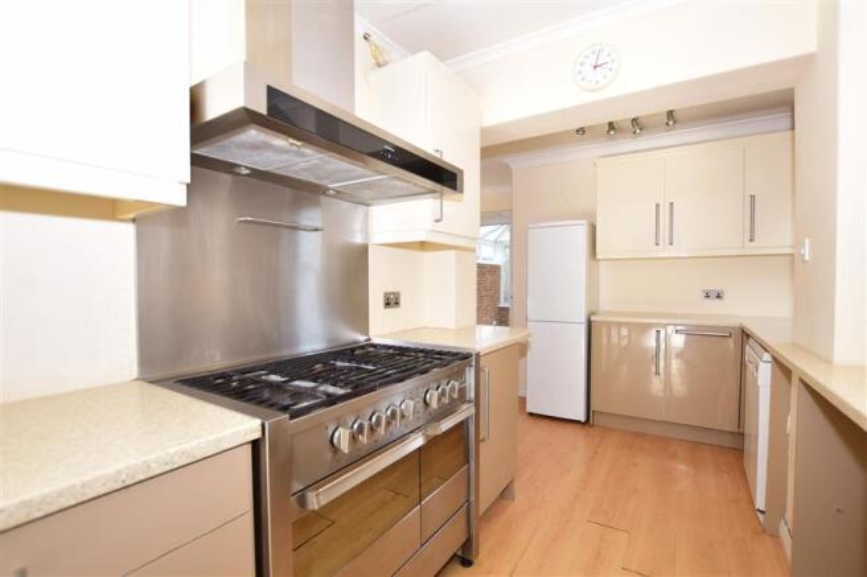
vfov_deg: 77.3
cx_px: 434
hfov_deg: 100.4
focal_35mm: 15
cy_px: 288
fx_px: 361
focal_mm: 10
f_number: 5
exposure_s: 1/60
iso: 200
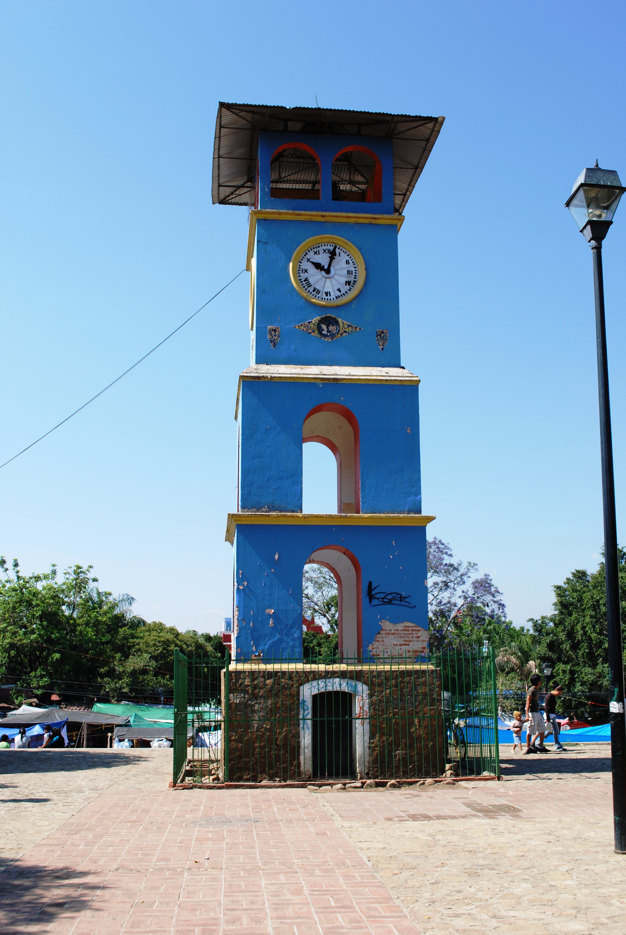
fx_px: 936
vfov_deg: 53.1
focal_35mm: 36
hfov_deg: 37.0
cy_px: 468
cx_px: 313
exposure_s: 1/200
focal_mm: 24
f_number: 7.1
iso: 100
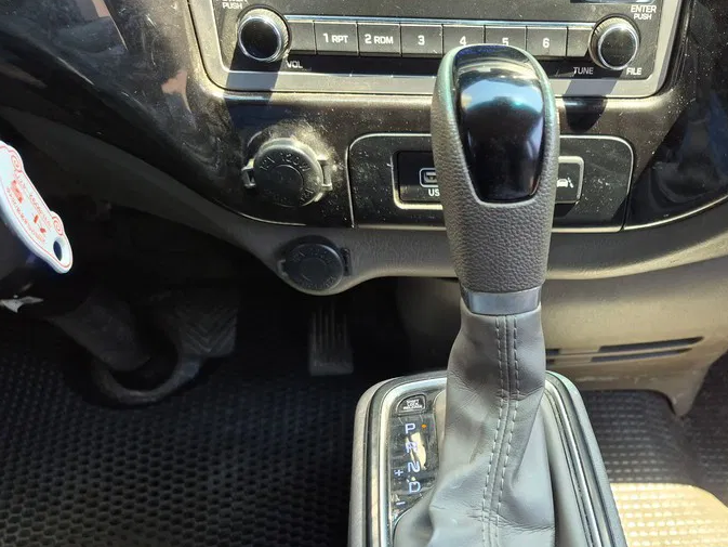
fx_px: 736
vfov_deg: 39.5
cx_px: 524
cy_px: 414
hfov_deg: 50.9
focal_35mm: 35
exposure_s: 1/120
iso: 200
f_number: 1.8
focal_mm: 5.4
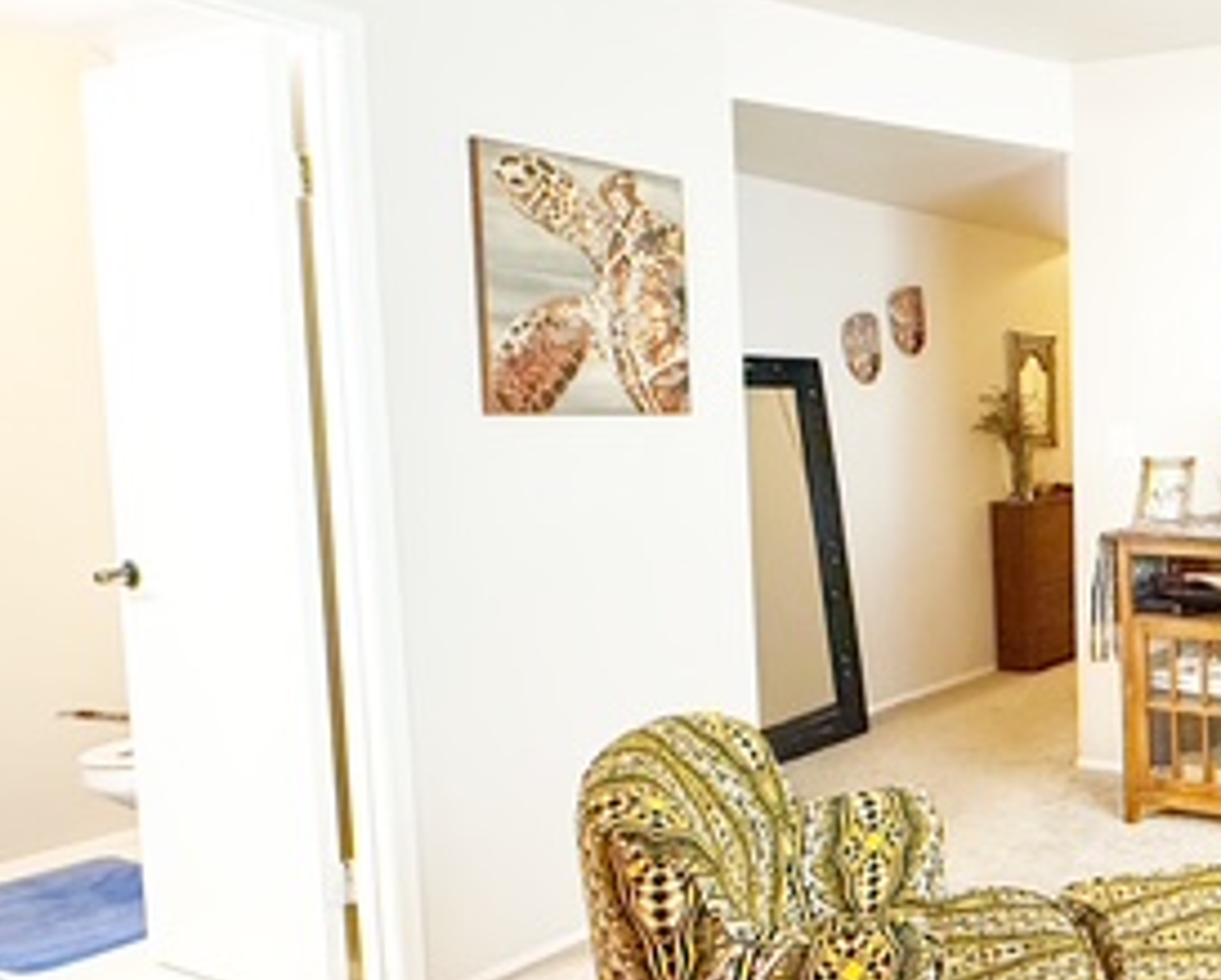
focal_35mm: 32
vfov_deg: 45.9
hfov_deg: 42.8
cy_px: 488
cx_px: 1360
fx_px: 1158
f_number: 2.2
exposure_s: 1/60
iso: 500
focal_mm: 2.22
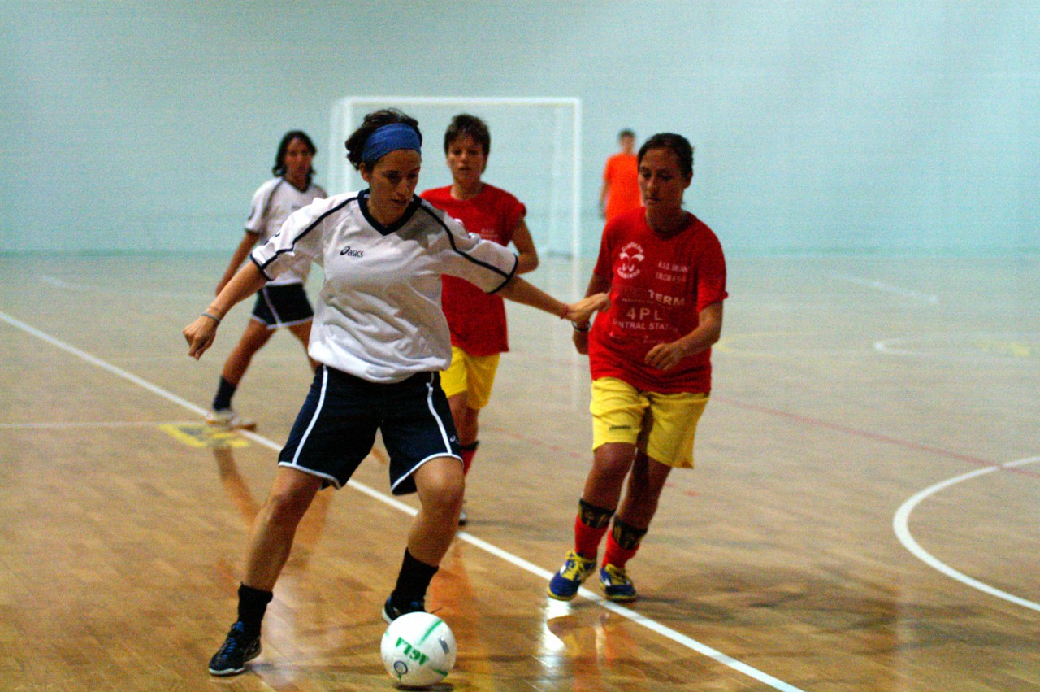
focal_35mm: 105
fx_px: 3031
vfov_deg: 13.0
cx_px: 520
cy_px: 346
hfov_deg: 19.5
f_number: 2.8
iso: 3200
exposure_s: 1/350
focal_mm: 70
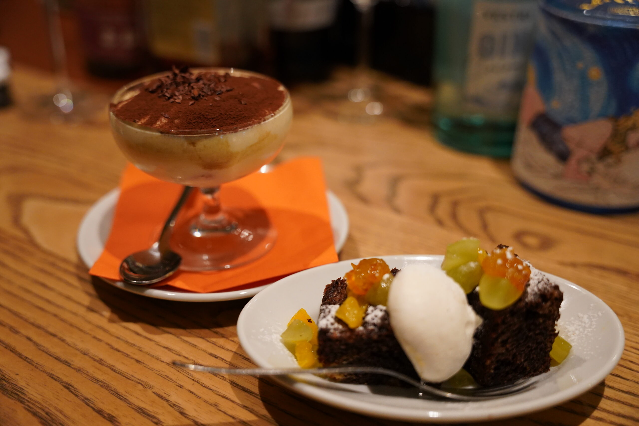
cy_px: 213
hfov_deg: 47.3
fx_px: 730
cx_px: 320
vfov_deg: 32.6
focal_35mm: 41
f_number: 2.8
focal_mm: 41.1
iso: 4000
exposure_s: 1/160
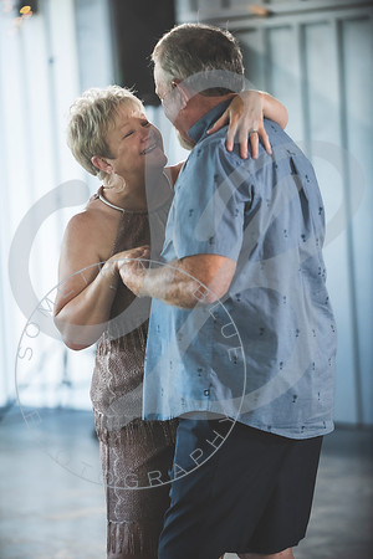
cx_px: 186
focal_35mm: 150
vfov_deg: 13.7
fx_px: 2331
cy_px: 280
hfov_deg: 9.1
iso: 500
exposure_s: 1/200
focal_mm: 150
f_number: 2.8
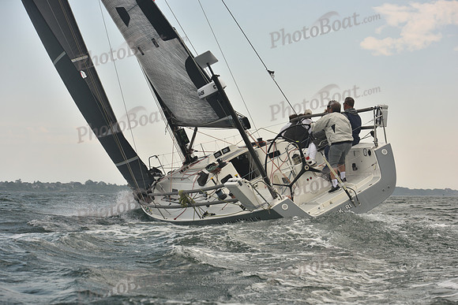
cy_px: 152
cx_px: 229
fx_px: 891
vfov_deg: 19.5
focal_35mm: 70
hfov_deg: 28.8
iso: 250
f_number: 6.3
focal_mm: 70
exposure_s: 1/500
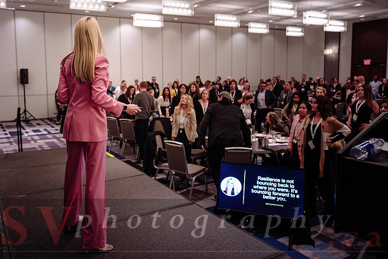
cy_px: 112
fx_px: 343
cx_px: 168
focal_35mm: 32
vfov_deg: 41.3
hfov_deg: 58.8
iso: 1600
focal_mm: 28
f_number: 2.8
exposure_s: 1/125
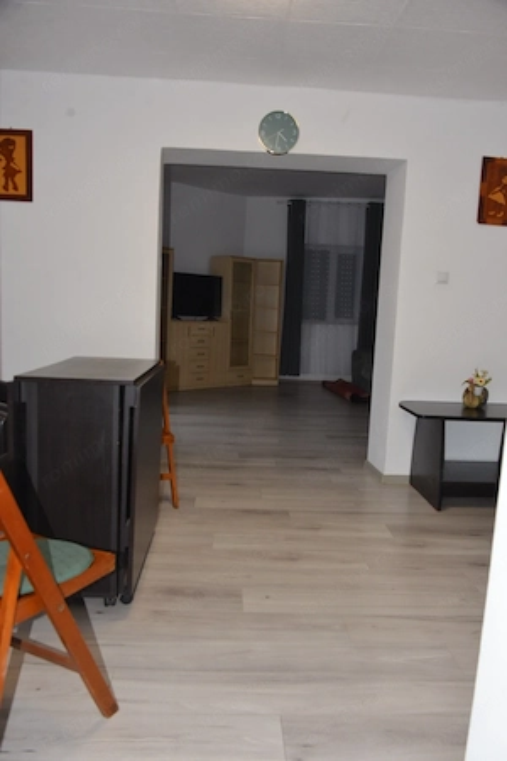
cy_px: 380
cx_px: 254
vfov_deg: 65.5
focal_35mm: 28
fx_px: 591
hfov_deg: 46.4
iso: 1000
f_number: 5
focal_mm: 28
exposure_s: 1/80
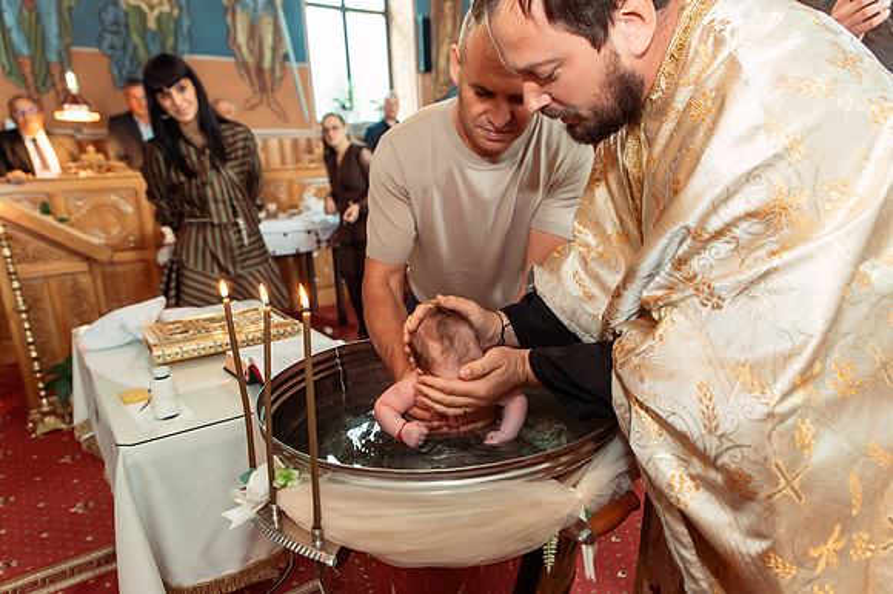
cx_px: 446
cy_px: 308
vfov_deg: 51.4
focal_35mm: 25
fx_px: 618
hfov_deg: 71.7
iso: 2500
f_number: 3.5
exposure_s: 1/250
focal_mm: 24
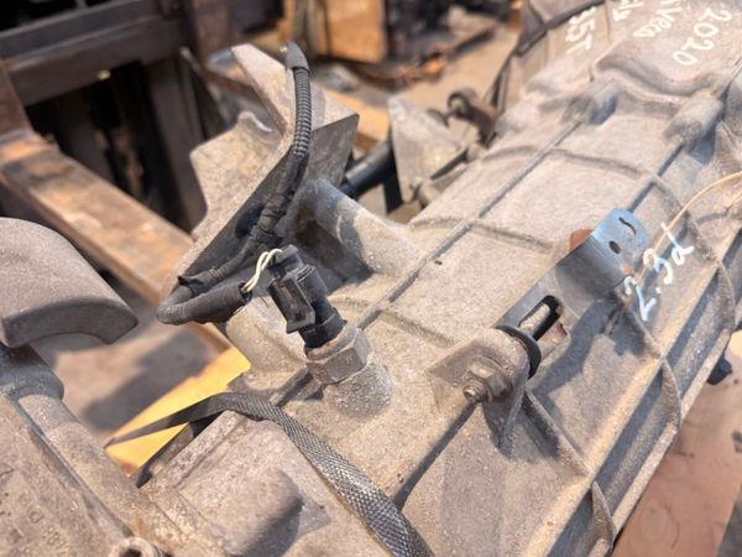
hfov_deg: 71.6
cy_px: 278
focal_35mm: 24
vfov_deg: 56.8
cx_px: 371
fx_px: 514
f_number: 1.78
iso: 200
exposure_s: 1/60
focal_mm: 6.76
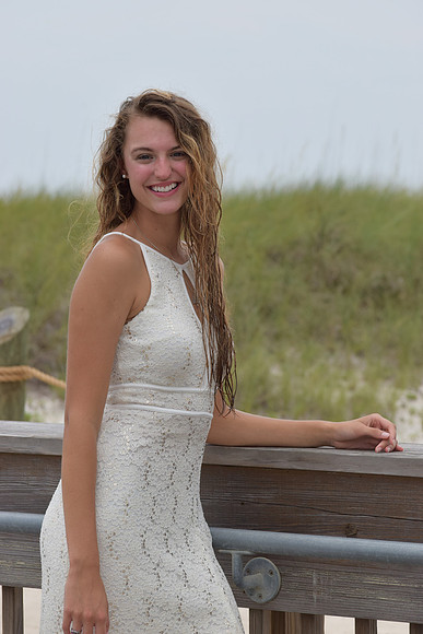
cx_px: 212
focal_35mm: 174
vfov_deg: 11.8
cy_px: 317
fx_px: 3065
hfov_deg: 7.9
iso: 200
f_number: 8
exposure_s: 1/250
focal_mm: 116
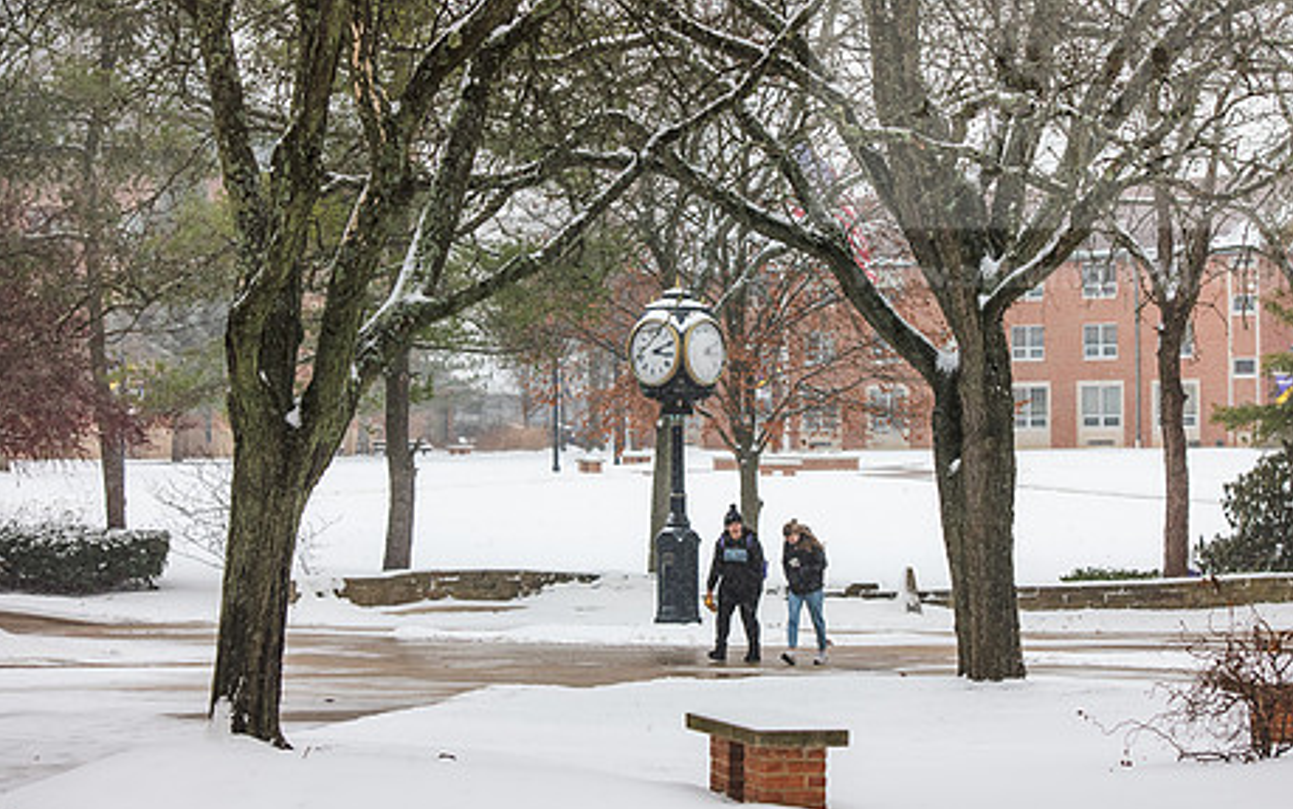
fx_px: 4088
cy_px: 334
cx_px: 724
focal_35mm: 116
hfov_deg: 18.0
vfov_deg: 11.3
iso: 500
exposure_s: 1/250
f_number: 5
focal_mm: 90
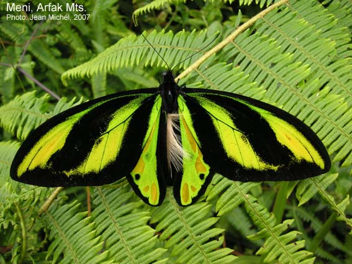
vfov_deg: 38.7
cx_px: 176
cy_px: 132
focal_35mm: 37
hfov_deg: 50.1
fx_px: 376
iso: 50
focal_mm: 6.1
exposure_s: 1/180
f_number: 2.8
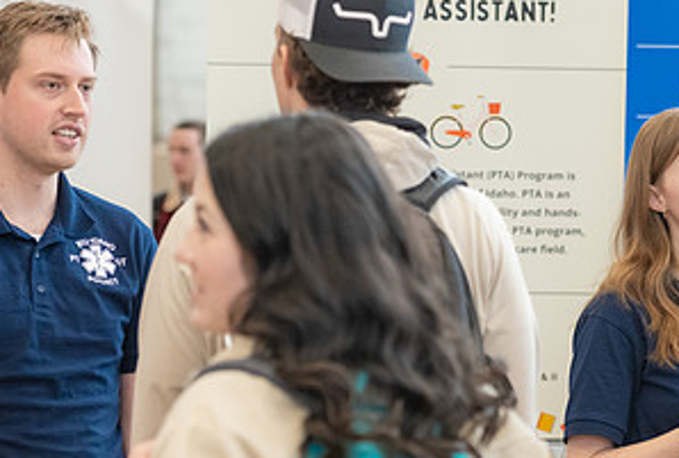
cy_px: 189
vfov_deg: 6.8
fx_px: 3842
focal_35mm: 203
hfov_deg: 10.1
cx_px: 586
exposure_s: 1/200
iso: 1250
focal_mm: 90
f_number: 3.5
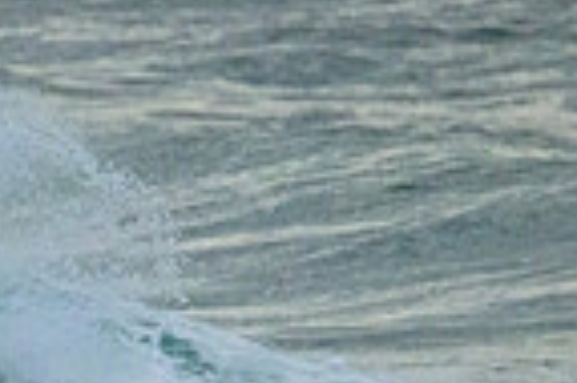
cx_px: -250
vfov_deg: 0.4
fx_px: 52062
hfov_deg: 0.6
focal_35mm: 3252
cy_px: 579
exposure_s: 1/5000
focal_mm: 800
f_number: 11
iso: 10000
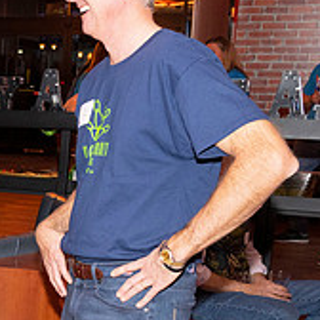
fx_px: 889
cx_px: -171
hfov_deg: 18.0
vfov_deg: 20.1
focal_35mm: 85
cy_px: 266
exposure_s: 1/100
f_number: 5.6
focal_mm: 29
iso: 2000
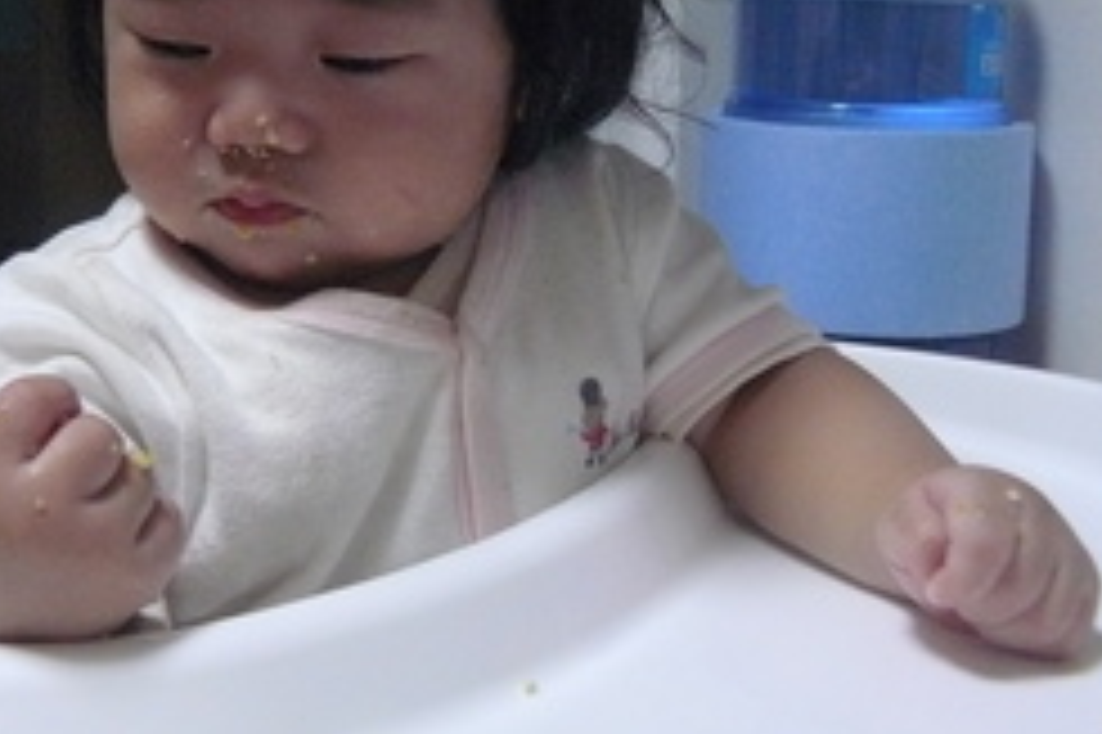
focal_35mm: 73
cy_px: 167
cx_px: 270
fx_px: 2233
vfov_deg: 18.5
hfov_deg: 27.3
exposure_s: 1/25
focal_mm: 7.1
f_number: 2.8
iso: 400
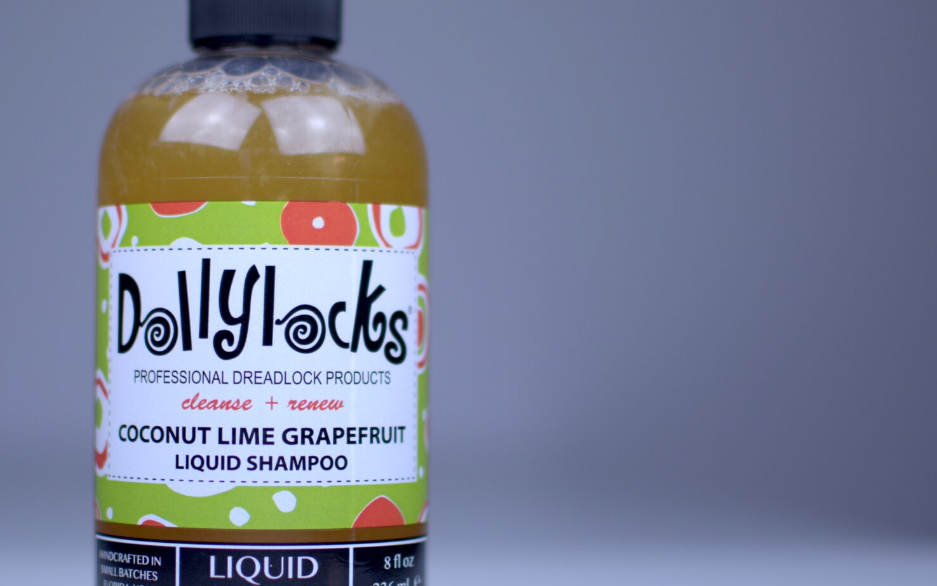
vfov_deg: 14.1
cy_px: 262
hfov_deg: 22.2
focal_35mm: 93
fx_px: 2372
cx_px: 259
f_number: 1.8
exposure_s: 1/400
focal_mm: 35
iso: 100
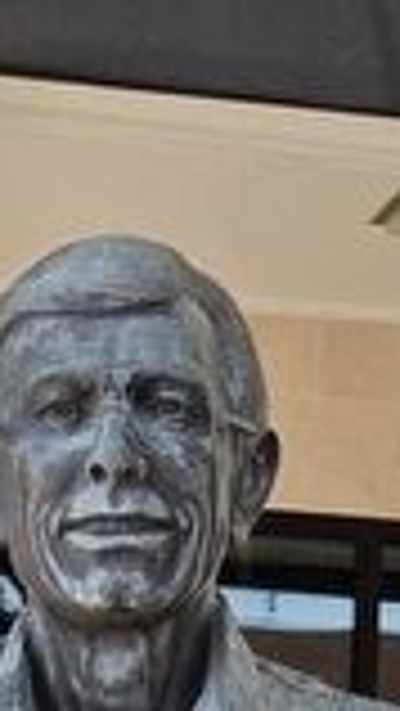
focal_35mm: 127
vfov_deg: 12.8
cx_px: 229
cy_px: 1728
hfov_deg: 9.6
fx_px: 2392
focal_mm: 5.4
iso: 80
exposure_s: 1/2497
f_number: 1.8
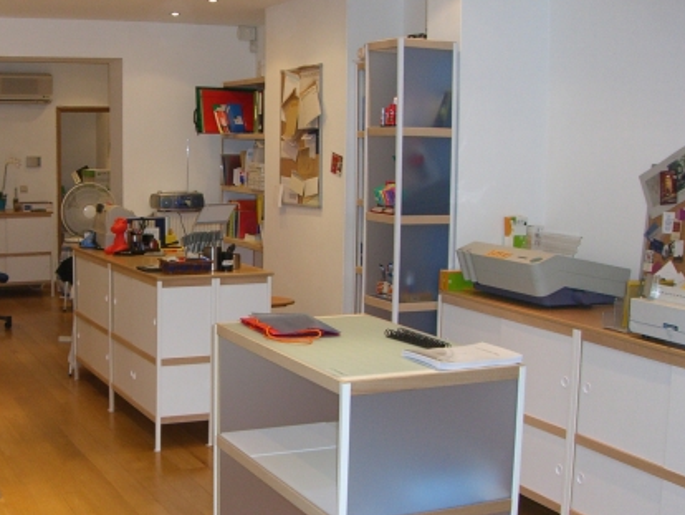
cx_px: 223
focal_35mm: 52
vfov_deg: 28.0
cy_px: 281
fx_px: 1030
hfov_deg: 36.4
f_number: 2.7
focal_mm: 6.2
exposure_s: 1/60
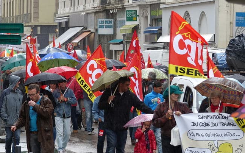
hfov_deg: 8.6
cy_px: 71
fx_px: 1622
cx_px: 122
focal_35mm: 243
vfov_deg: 5.4
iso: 100
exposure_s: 1/125
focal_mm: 41.1
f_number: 2.8
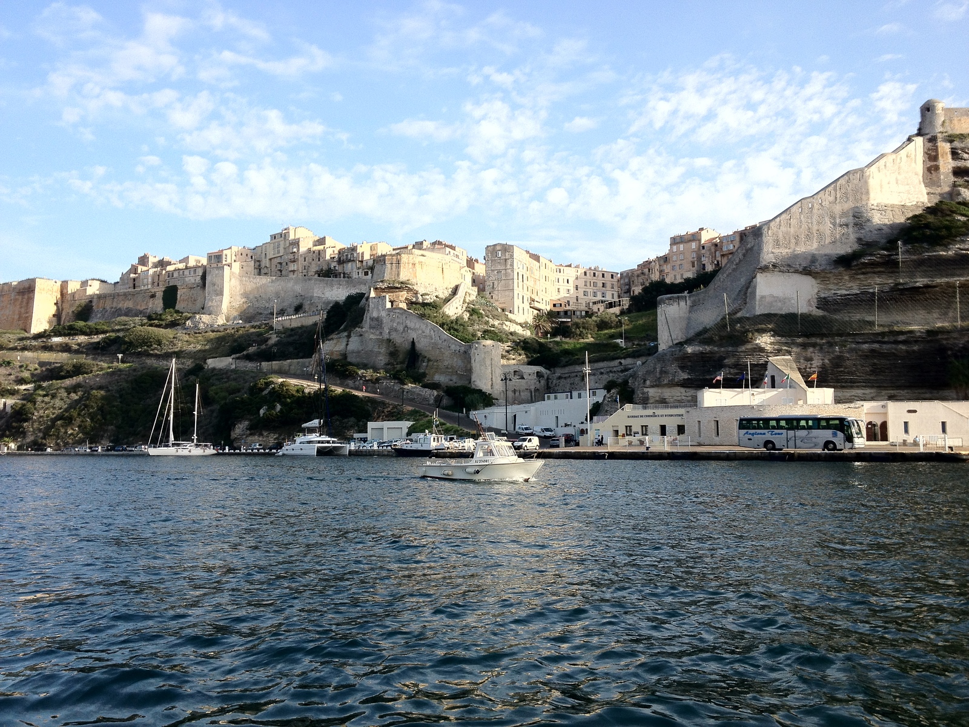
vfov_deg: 40.7
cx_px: 484
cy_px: 364
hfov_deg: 52.6
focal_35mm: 35
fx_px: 980
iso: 64
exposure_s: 1/789
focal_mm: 4.28
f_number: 2.4
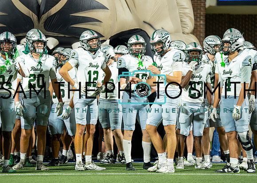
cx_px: 98
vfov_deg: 7.4
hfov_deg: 10.3
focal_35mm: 195
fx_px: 1424
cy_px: 84
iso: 3200
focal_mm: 159
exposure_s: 1/1600
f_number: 2.8
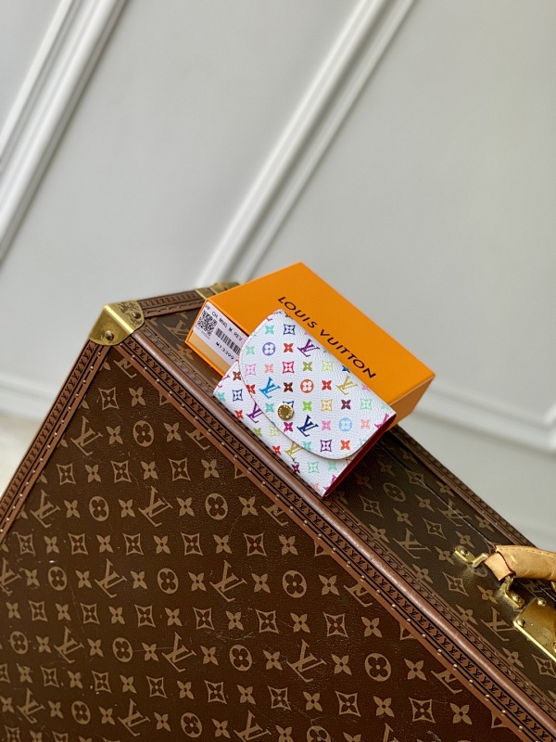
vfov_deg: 36.8
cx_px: 278
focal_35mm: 52
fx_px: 1114
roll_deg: -32.6
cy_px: 371
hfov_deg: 28.0
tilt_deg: -25.2
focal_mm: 6
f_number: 2.4
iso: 16
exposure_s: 1/122
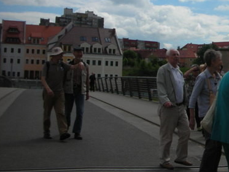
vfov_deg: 19.4
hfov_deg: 24.9
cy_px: 29
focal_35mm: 75
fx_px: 496
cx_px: 222
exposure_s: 1/283
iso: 50
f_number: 8.5
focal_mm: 5.8
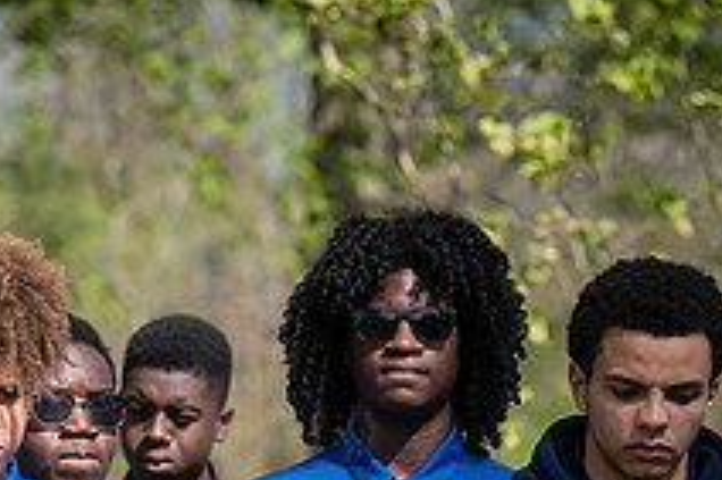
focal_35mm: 288
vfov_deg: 4.7
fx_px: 5771
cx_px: -82
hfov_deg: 7.1
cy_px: 621
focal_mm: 105
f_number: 4
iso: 100
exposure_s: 1/500
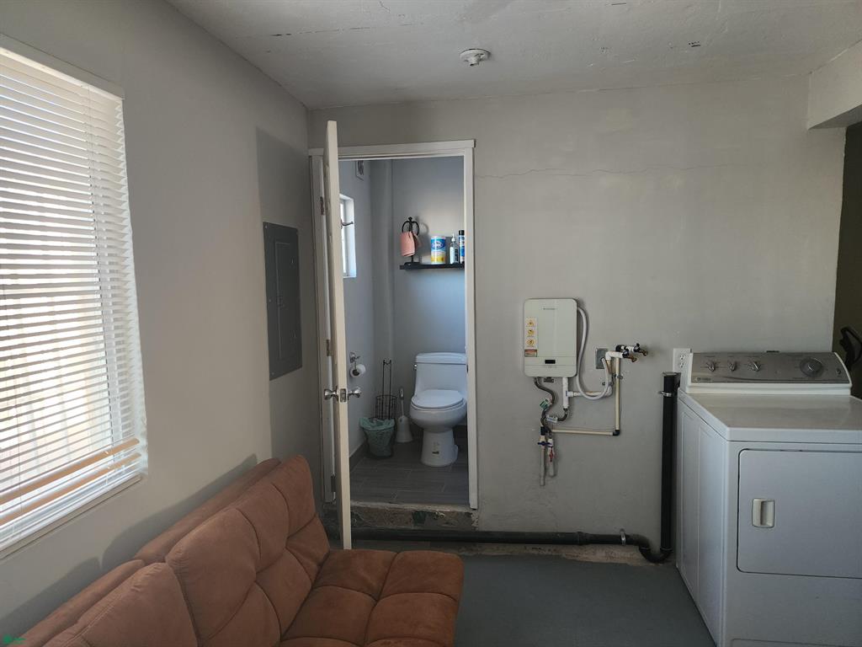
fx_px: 573
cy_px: 324
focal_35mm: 23
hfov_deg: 73.9
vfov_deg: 58.9
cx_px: 431
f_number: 1.8
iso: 250
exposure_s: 1/120
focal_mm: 6.4
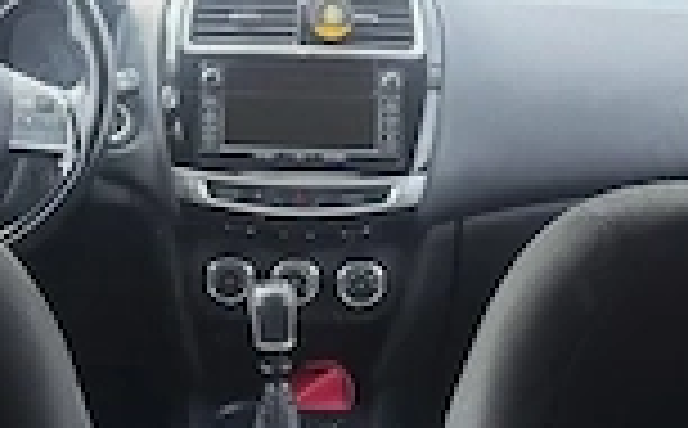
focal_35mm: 100
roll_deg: -1.4
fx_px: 1872
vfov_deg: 13.0
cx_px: 306
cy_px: 86
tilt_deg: -11.9
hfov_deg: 20.8
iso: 80
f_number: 1.78
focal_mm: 6.76
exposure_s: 1/274
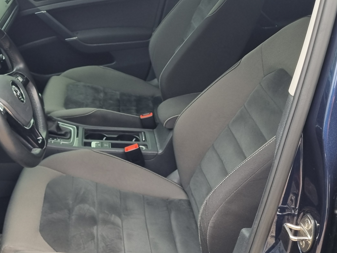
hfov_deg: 37.4
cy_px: 90
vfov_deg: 29.0
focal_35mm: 50
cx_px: 91
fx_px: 487
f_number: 1.8
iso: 50
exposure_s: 1/271
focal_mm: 5.4
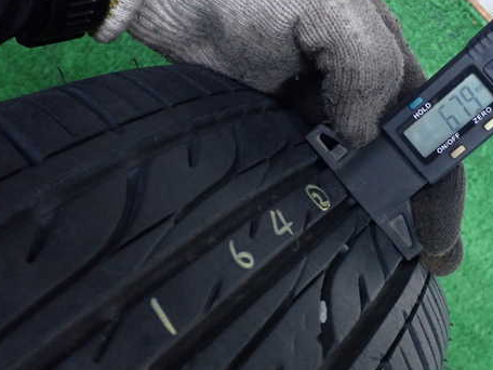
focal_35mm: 54
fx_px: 769
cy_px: 194
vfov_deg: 27.0
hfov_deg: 35.4
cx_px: 295
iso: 640
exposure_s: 1/125
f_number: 2.8
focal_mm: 7.31
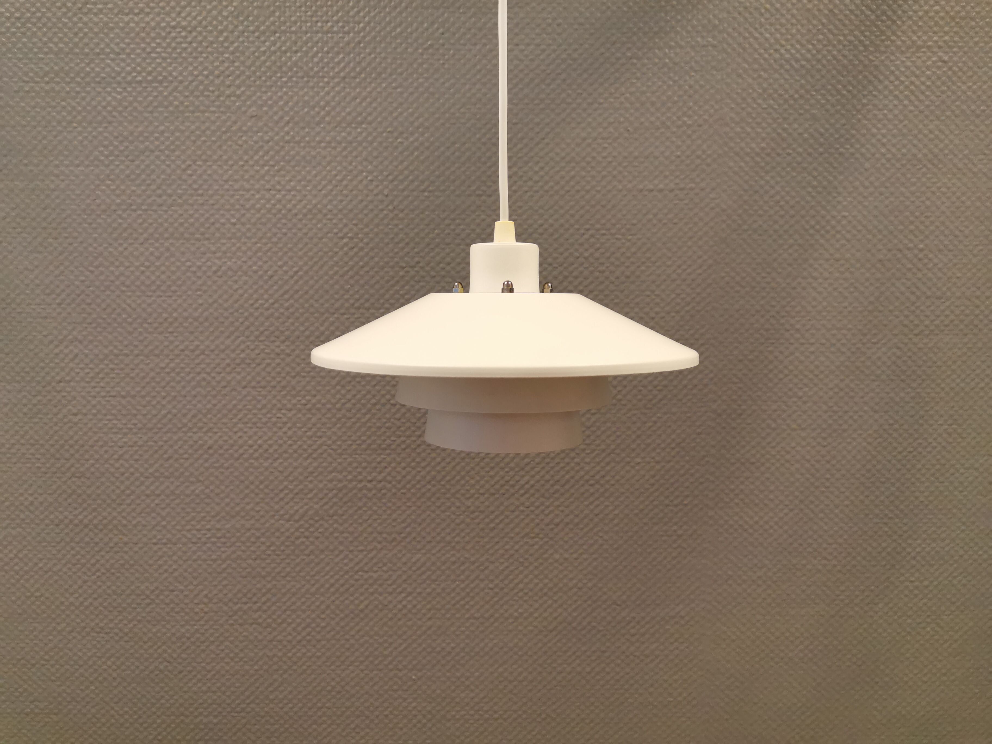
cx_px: 496
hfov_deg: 65.3
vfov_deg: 51.4
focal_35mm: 27
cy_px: 372
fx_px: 774
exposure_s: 1/100
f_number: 1.6
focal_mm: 5.56
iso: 200
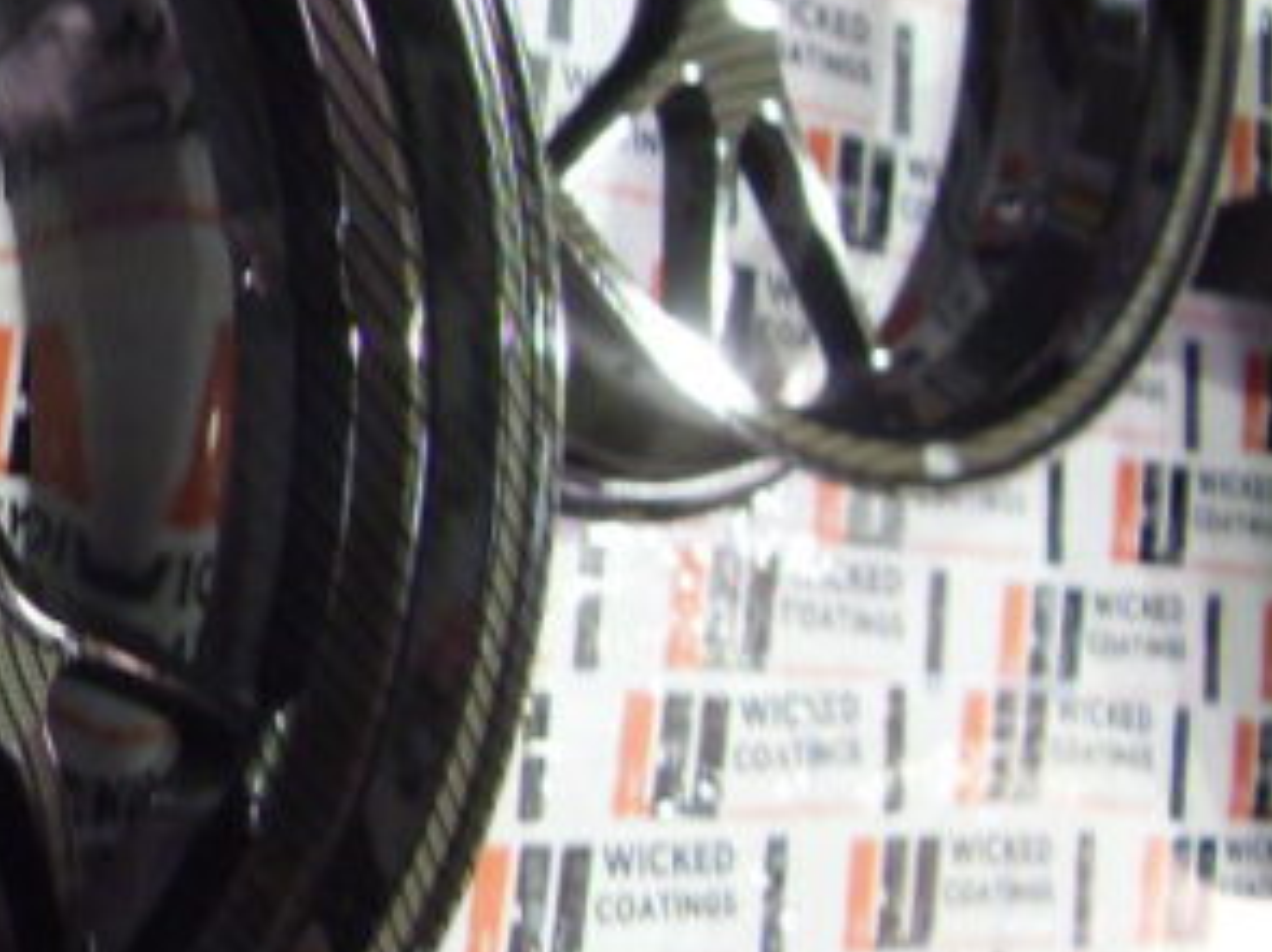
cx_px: 47
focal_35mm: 95
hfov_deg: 20.1
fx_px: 3489
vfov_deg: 15.5
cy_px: 362
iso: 200
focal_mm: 6.3
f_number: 2.8
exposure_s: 1/20
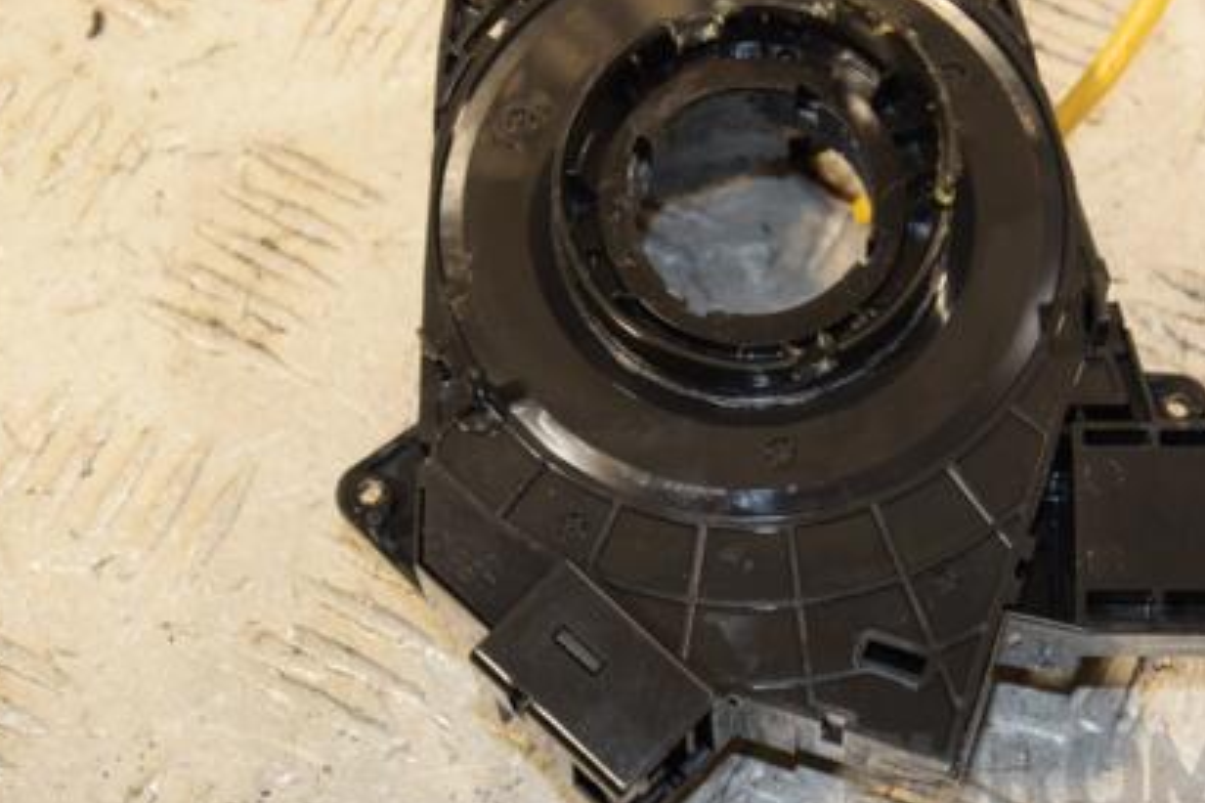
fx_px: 3816
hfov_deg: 17.9
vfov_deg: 12.0
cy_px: 387
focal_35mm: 114
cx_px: 789
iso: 800
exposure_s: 1/200
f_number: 5.6
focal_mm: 52
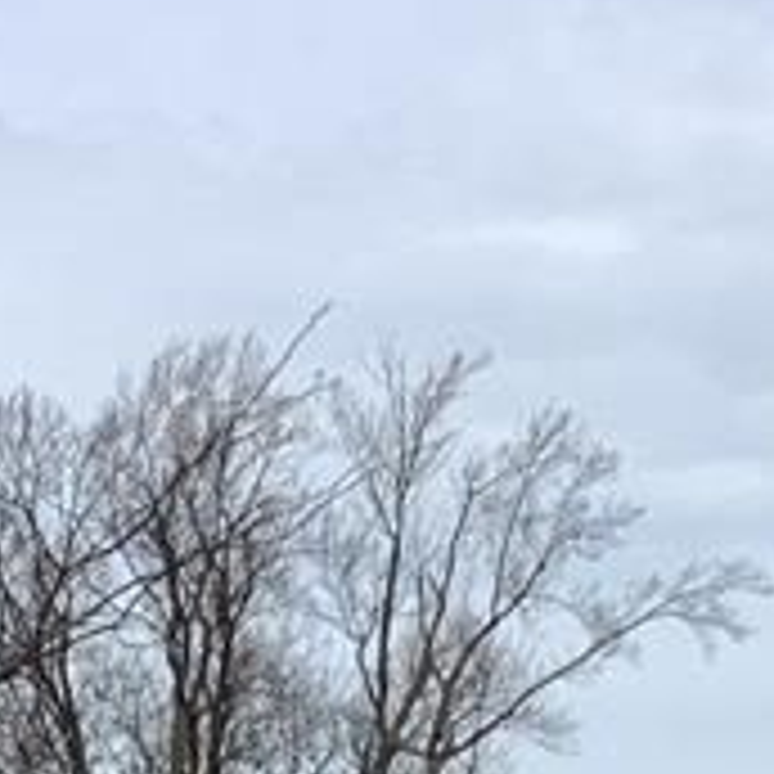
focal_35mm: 163
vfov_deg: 10.1
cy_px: 1440
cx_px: 256
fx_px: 4123
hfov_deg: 10.7
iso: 25
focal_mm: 3.3
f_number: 2.4
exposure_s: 1/1567
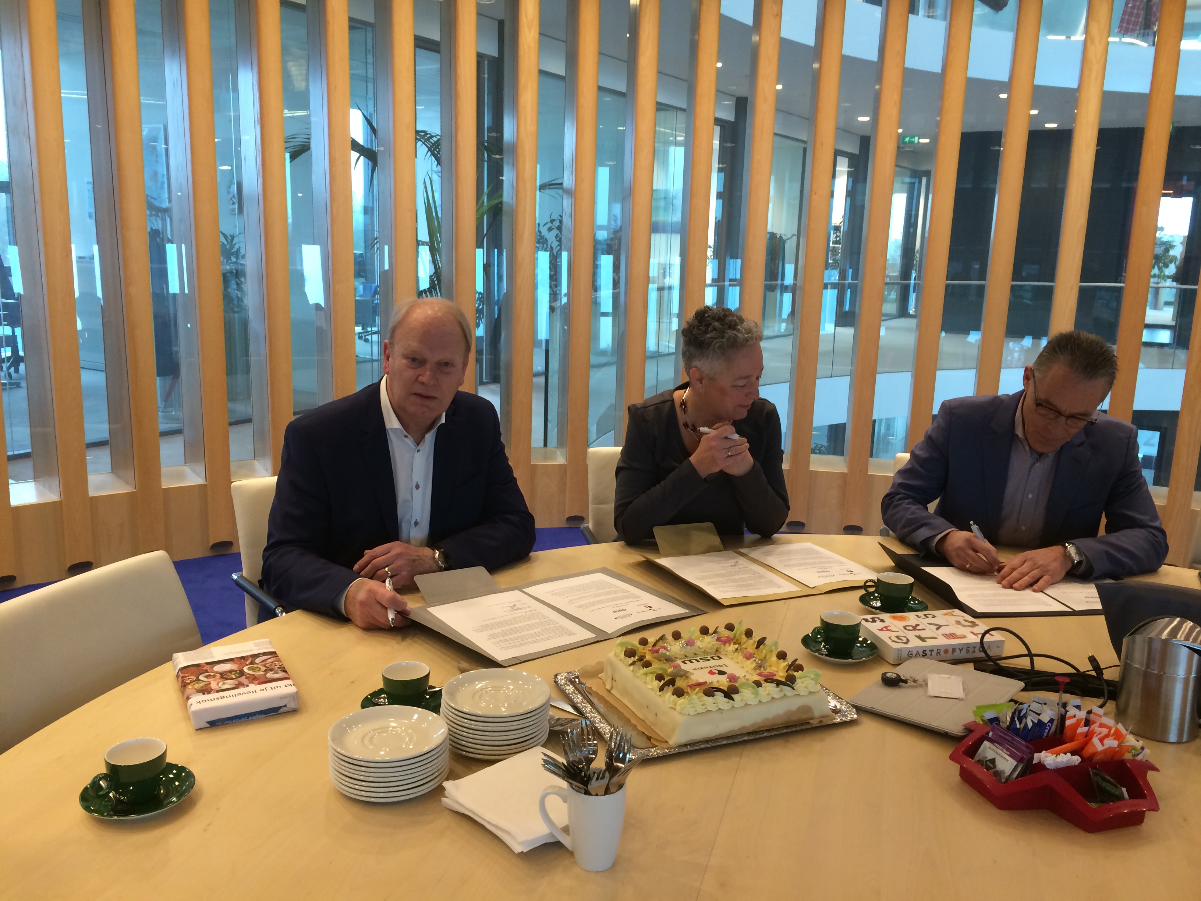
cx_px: 600
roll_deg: -1.4
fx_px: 1006
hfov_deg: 61.7
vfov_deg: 48.2
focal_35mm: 29
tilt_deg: -12.4
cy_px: 450
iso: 125
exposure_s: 1/33
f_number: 2.2
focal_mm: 4.15
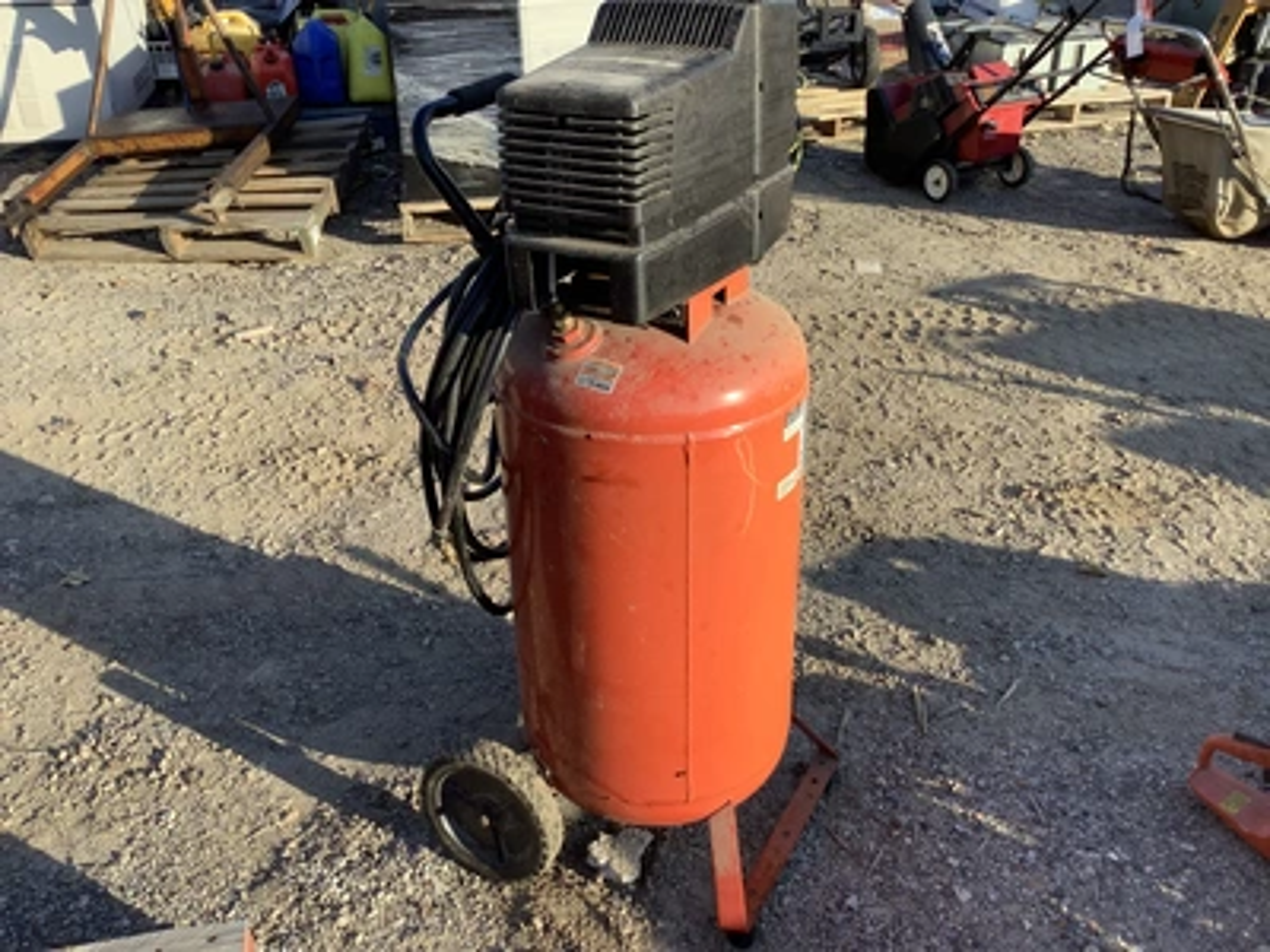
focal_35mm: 31
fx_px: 1137
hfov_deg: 58.4
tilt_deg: -28.2
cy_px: 476
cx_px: 635
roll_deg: -3.8
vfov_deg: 45.4
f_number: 2.4
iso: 25
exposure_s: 1/429
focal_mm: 3.3
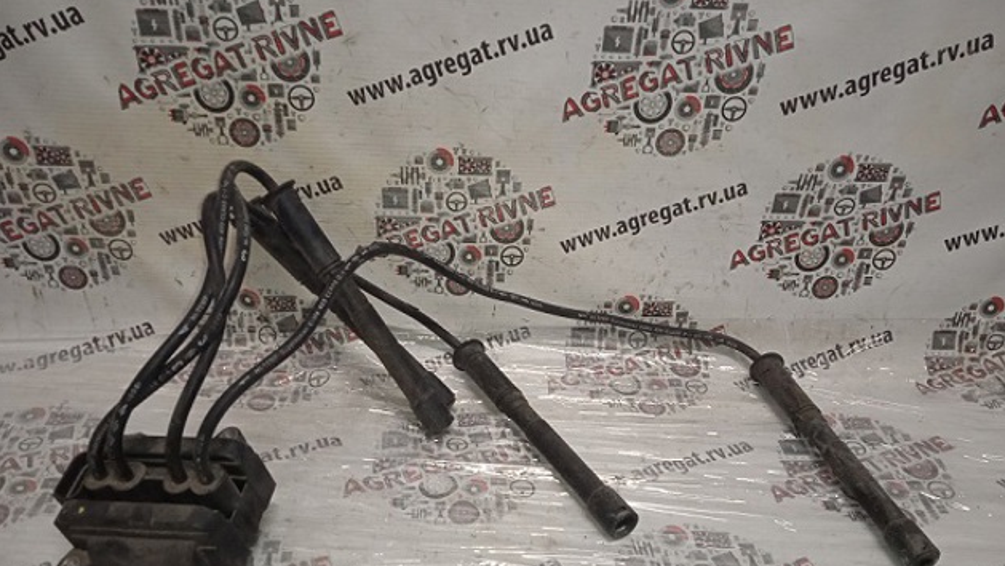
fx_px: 826
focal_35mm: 31
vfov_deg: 37.5
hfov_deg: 62.6
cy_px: 369
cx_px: 502
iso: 456
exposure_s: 1/33.3
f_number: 2.2
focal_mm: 3.43
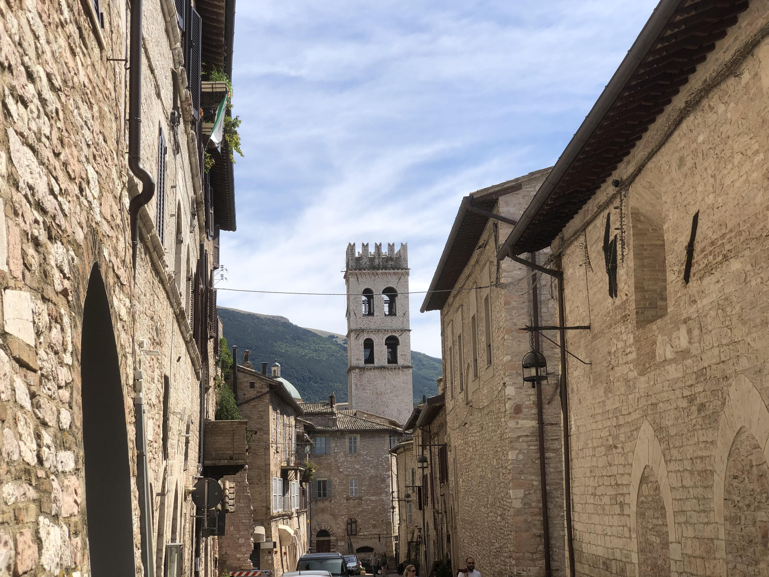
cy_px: 288
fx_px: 1155
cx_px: 384
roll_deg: +2.9
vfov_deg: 28.0
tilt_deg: +9.6
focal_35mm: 52
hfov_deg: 36.8
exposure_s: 1/1389
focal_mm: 6
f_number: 2.4
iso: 16
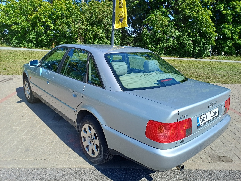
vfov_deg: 54.9
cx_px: 120
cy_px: 90
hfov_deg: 69.4
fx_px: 174
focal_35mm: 25
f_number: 1.8
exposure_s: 1/694
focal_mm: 4.65
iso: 50
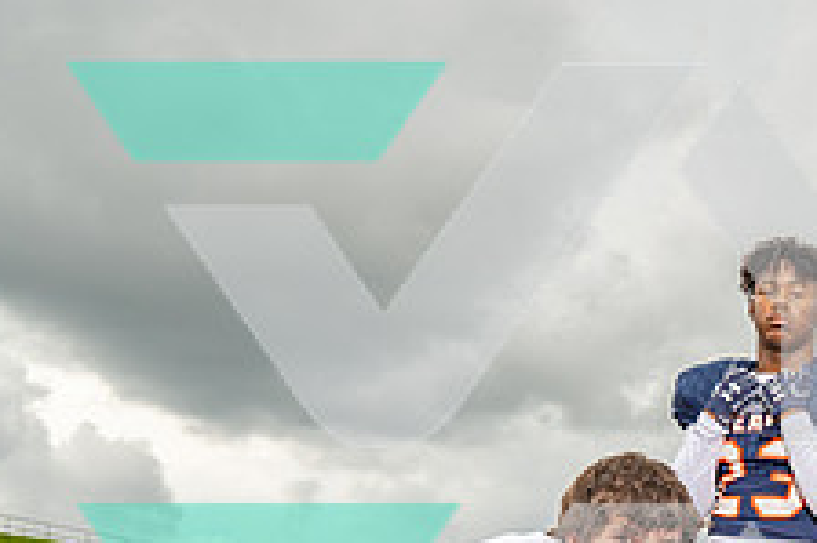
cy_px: 698
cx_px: 1007
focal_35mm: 70
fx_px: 1587
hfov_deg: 25.6
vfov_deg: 18.2
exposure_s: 1/160
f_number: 9
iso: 100
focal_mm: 27
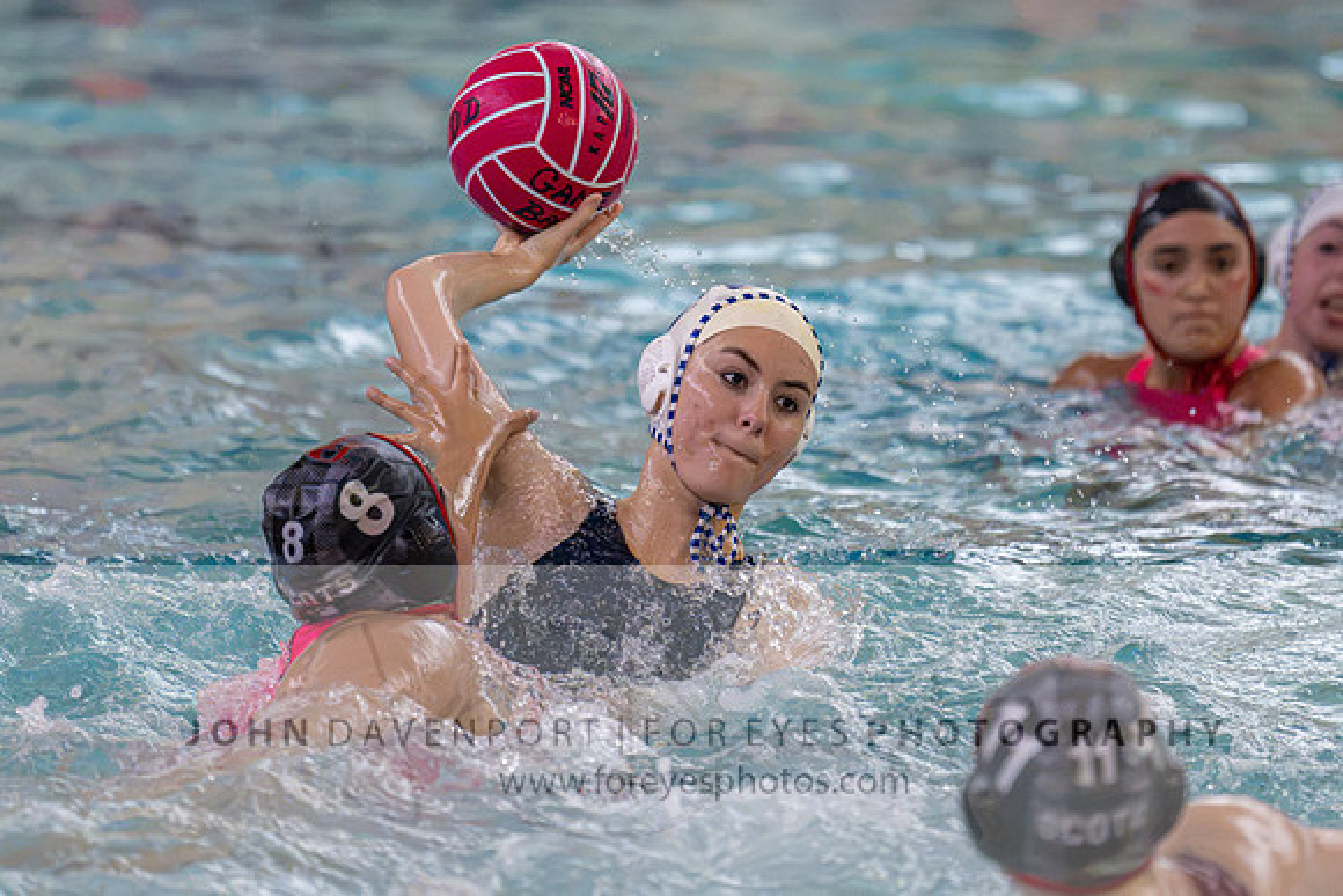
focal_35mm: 330
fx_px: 12299
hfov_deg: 6.3
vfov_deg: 4.2
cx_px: 645
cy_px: 304
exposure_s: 1/1000
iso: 20000
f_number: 2.8
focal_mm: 200
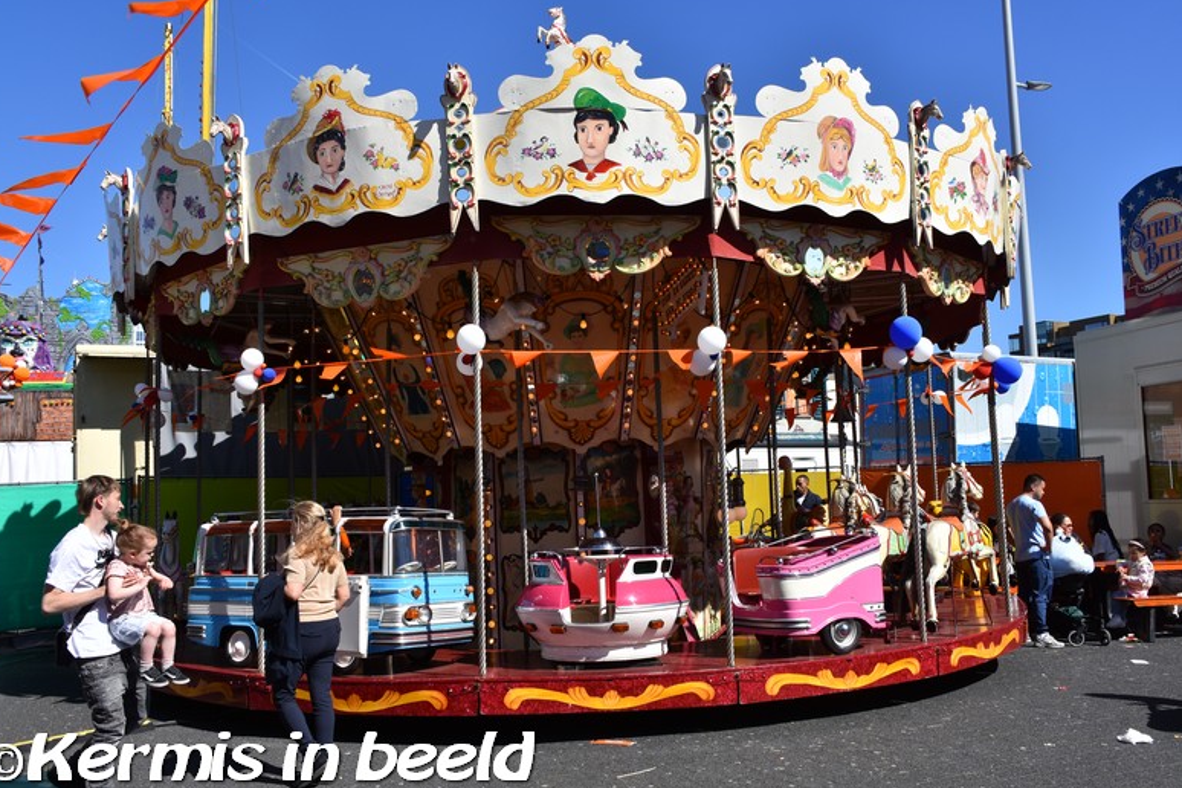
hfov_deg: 60.3
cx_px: 588
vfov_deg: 42.3
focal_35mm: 31
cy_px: 396
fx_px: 1018
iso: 180
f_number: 8
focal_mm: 20
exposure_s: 1/500
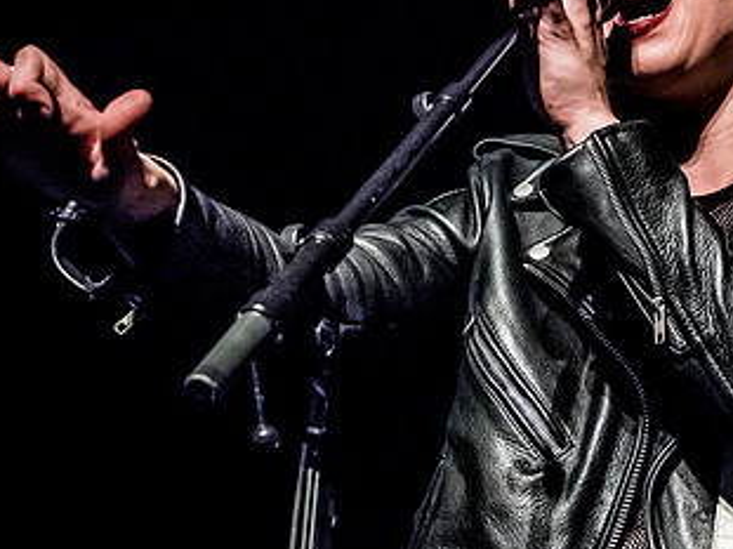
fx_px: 3387
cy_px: 148
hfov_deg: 12.3
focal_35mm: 160
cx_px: 651
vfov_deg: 9.3
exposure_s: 1/100
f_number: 4
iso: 1600
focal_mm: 35
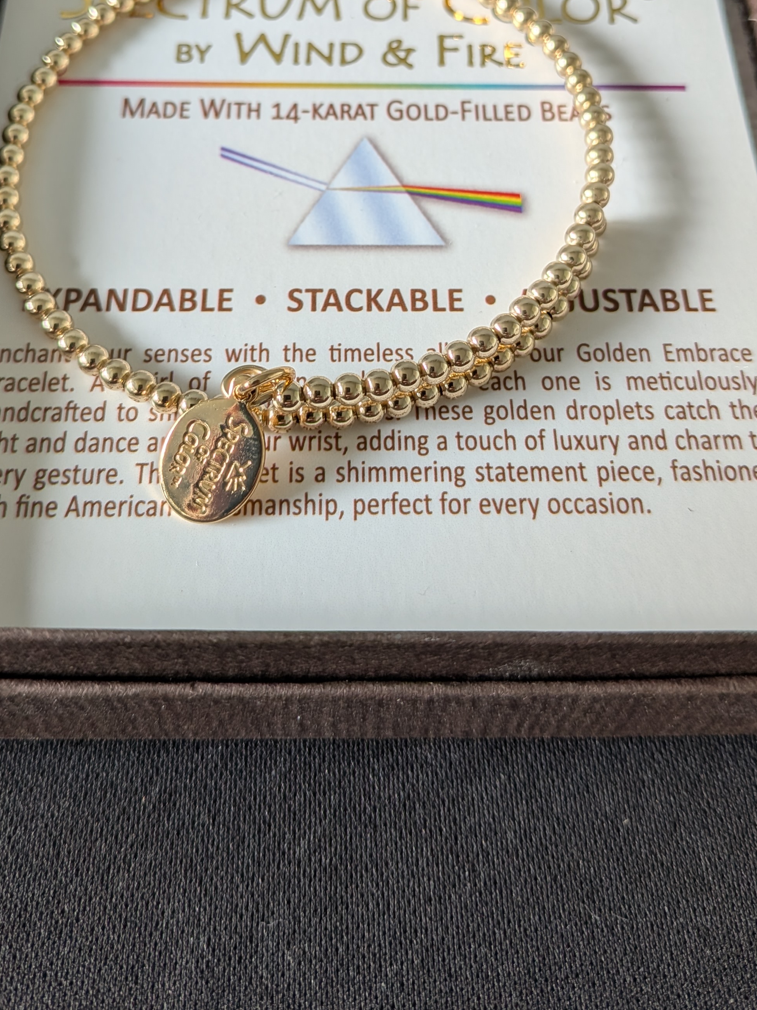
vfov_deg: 48.9
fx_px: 1079
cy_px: 303
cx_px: 356
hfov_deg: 38.6
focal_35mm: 37
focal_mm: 4.53
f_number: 1.7
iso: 36
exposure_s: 1/146
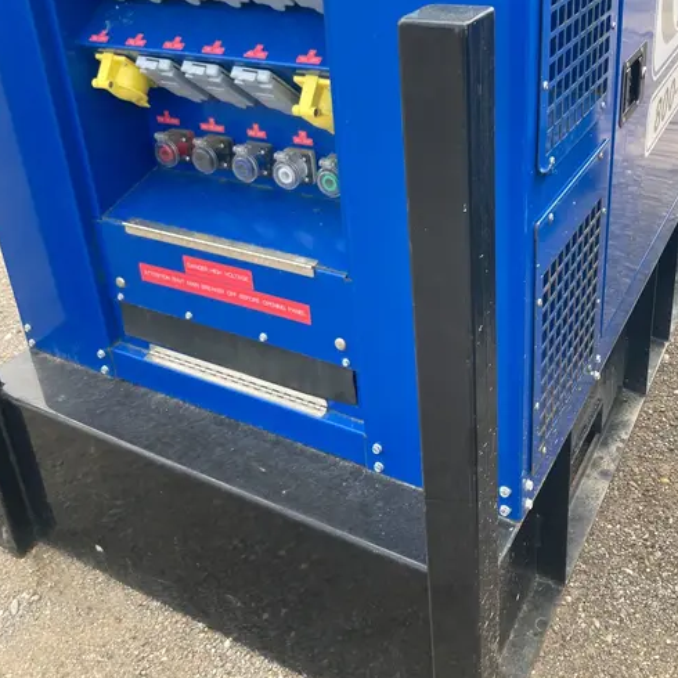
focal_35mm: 37
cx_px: 361
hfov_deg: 44.9
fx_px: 820
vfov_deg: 43.9
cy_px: 196
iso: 20
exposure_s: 1/200
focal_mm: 3.99
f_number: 1.8
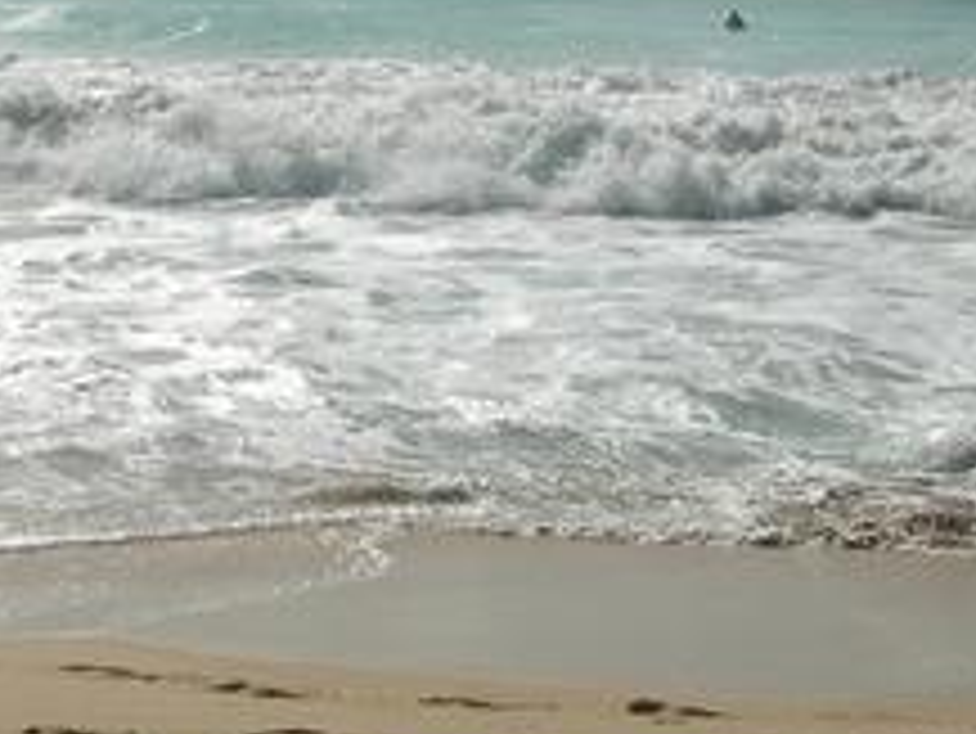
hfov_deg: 20.4
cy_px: -5
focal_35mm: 96
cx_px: 358
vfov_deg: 15.1
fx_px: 2708
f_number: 4.8
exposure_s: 1/2000
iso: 50
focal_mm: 7.8
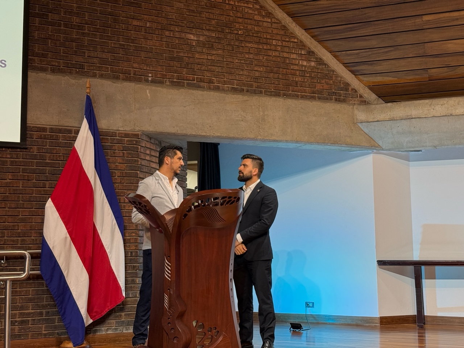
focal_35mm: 48
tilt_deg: +6.4
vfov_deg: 30.3
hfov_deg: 39.7
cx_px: 232
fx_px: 643
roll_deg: +0.1
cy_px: 174
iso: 250
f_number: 1.78
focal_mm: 6.76
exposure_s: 1/60
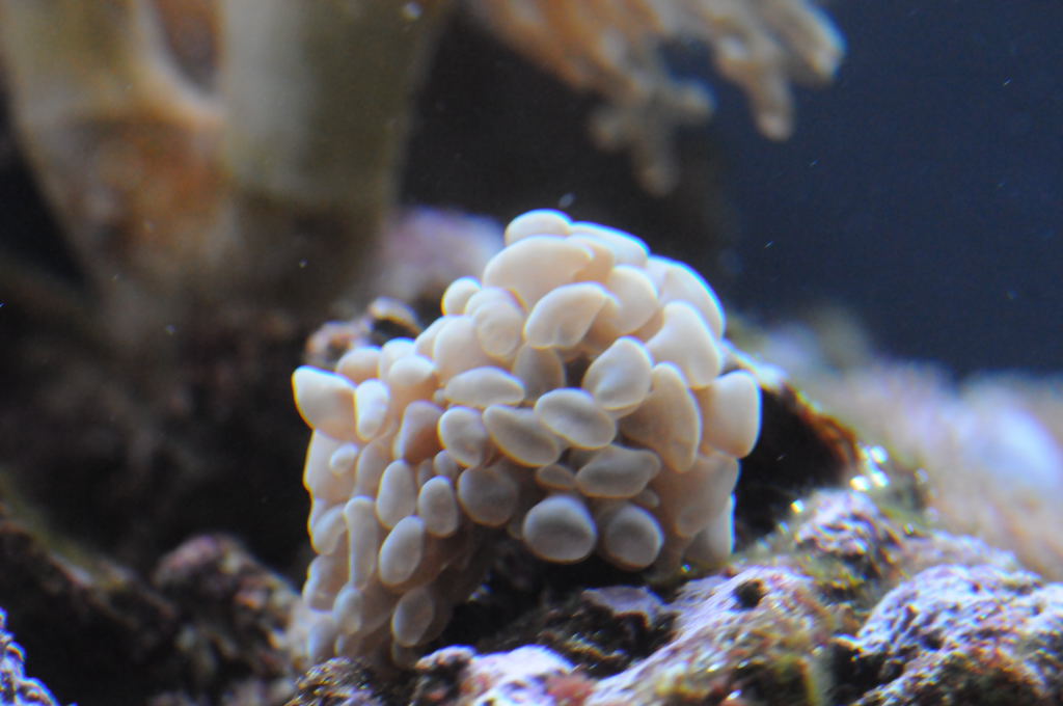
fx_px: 4645
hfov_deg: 13.1
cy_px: 353
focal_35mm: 158
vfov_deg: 8.7
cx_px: 532
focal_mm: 105
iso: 3200
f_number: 8
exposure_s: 1/200
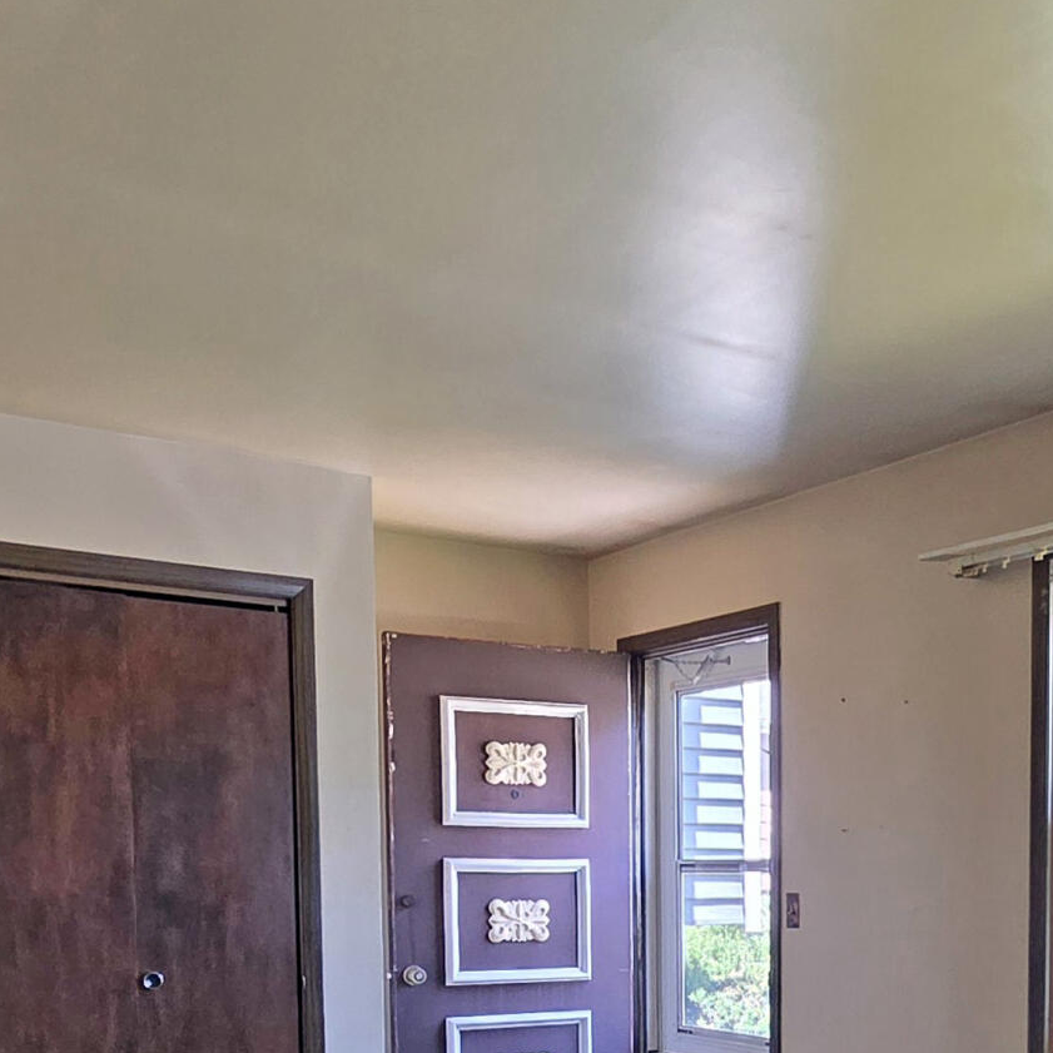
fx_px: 1411
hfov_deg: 39.2
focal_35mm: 41
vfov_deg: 37.6
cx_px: 853
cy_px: 992
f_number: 2.2
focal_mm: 2.2
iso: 640
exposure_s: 1/359
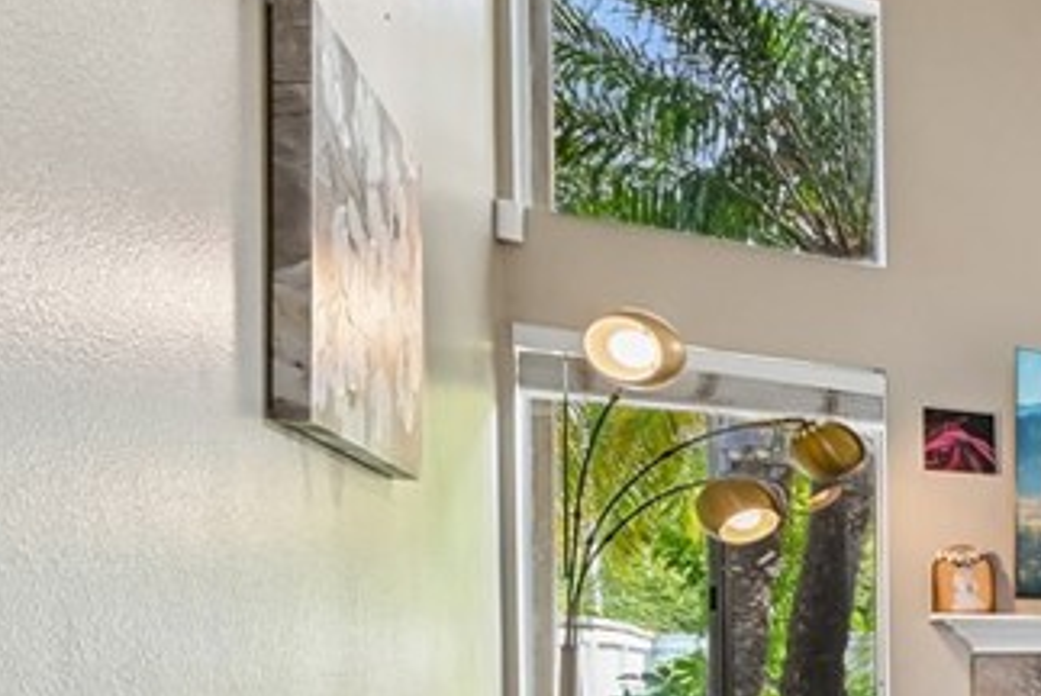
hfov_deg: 27.7
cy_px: 643
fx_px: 1100
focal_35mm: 38
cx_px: 1634
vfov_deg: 33.1
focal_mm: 12
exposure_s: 1/8
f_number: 8
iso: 250
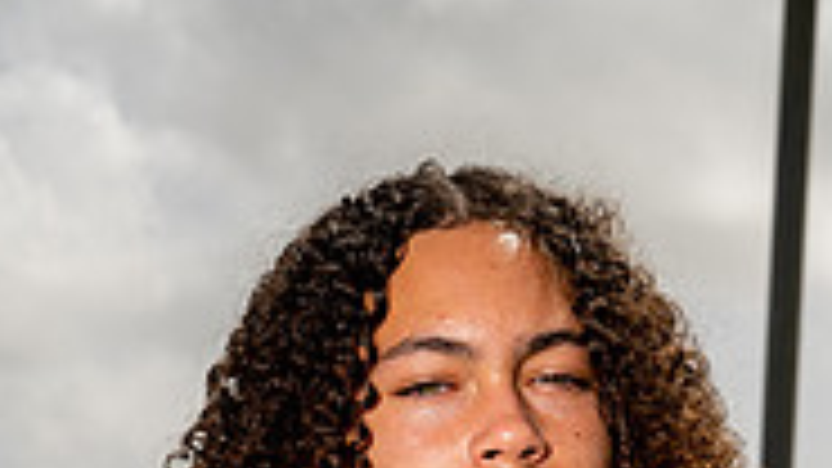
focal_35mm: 163
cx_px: 481
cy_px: 999
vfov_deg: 7.1
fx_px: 3595
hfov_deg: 13.2
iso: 100
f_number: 10
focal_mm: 64
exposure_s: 1/320
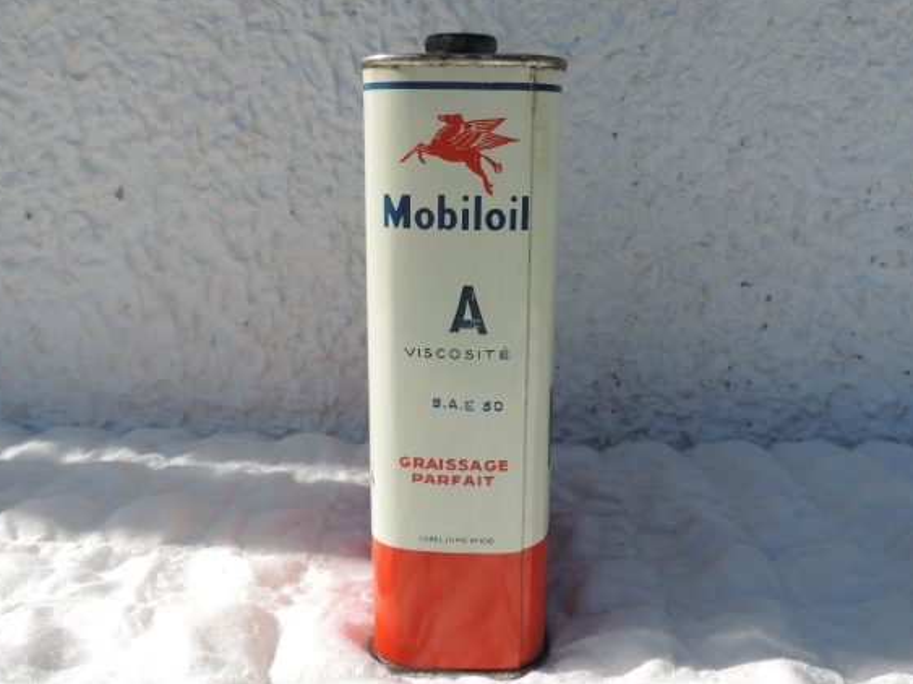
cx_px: 462
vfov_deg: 44.1
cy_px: 329
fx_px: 844
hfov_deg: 56.8
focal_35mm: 32
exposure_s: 1/1250
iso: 80
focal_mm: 5.3
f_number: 3.1
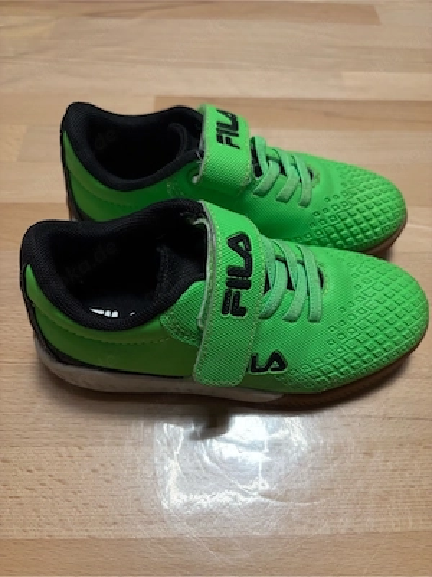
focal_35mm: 26
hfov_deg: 53.1
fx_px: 433
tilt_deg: -56.6
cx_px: 216
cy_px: 288
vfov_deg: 67.3
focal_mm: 5.96
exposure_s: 1/67
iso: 125
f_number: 1.6
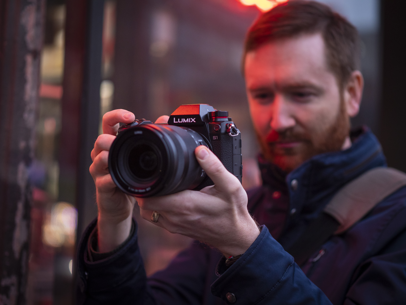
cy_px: 152
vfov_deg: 17.2
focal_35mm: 86
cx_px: 203
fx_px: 1009
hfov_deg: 22.8
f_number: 1.2
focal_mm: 43
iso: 800
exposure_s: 1/250
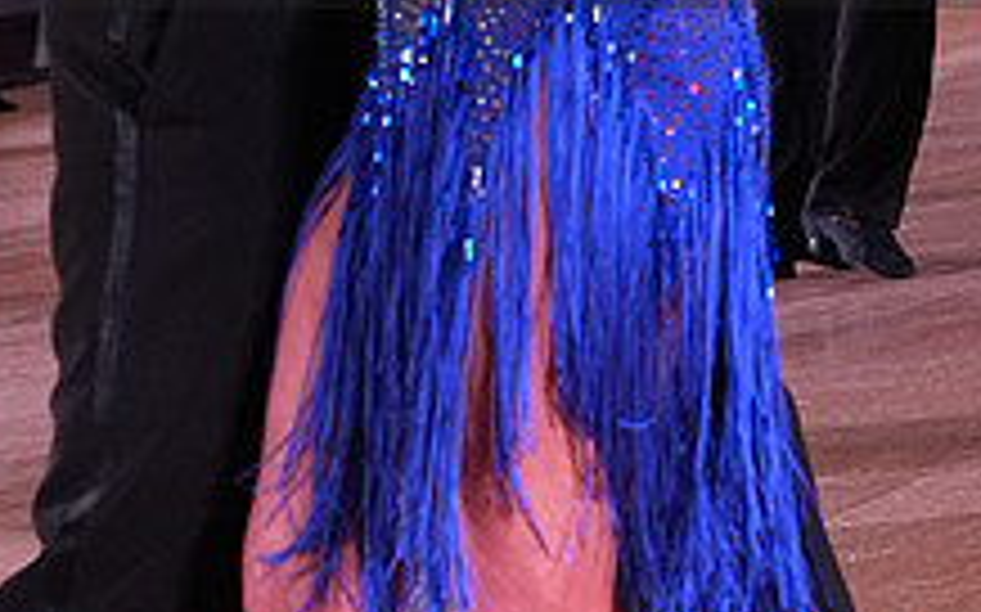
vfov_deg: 4.0
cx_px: 430
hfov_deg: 6.4
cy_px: -140
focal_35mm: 328
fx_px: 8765
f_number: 5.6
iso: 3200
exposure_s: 1/400
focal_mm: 81
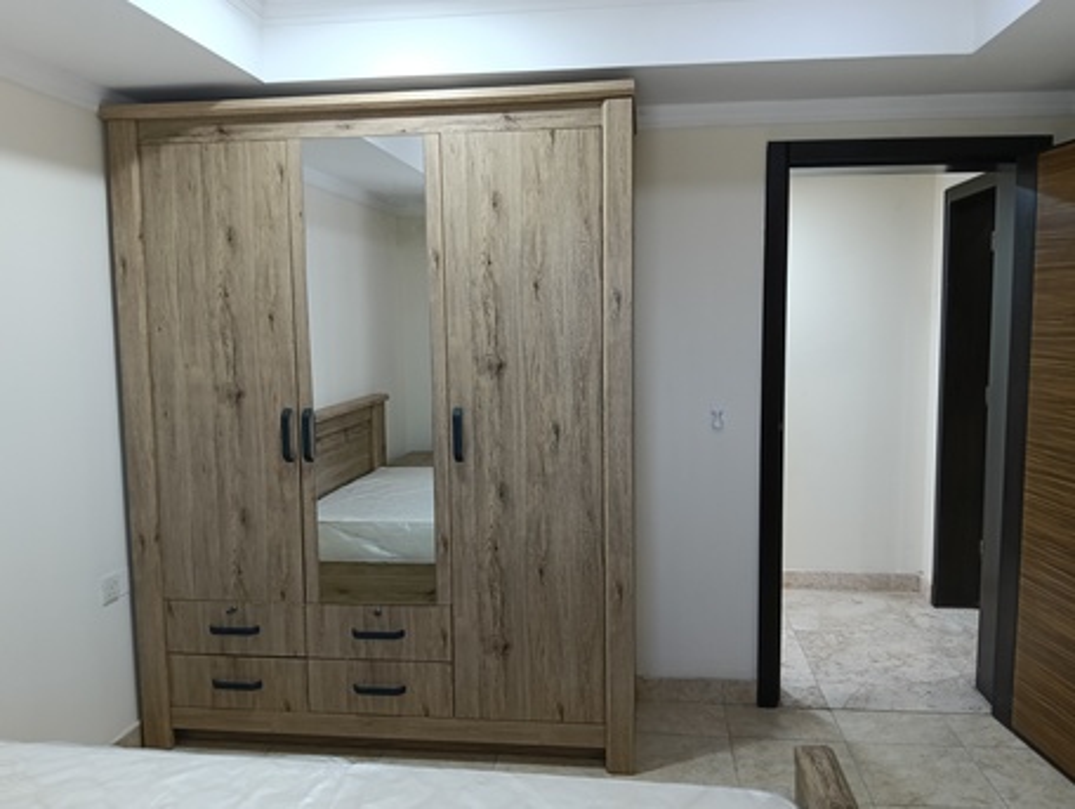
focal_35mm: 27
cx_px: 538
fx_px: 839
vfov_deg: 51.4
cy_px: 404
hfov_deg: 65.3
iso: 200
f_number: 1.8
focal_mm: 3.98
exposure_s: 1/33.3
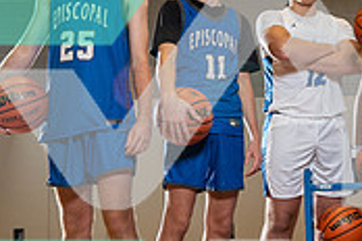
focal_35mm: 80
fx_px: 804
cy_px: 99
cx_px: 464
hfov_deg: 22.8
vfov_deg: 17.1
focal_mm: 24
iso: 400
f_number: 4
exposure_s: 1/125
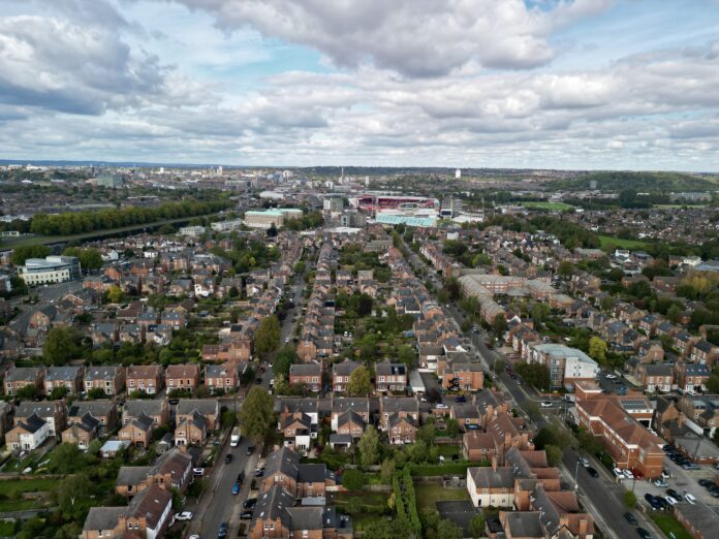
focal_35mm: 24
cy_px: 270
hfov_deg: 71.6
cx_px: 360
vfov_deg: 56.8
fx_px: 498
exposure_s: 1/725
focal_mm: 6.72
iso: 110
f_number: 1.7
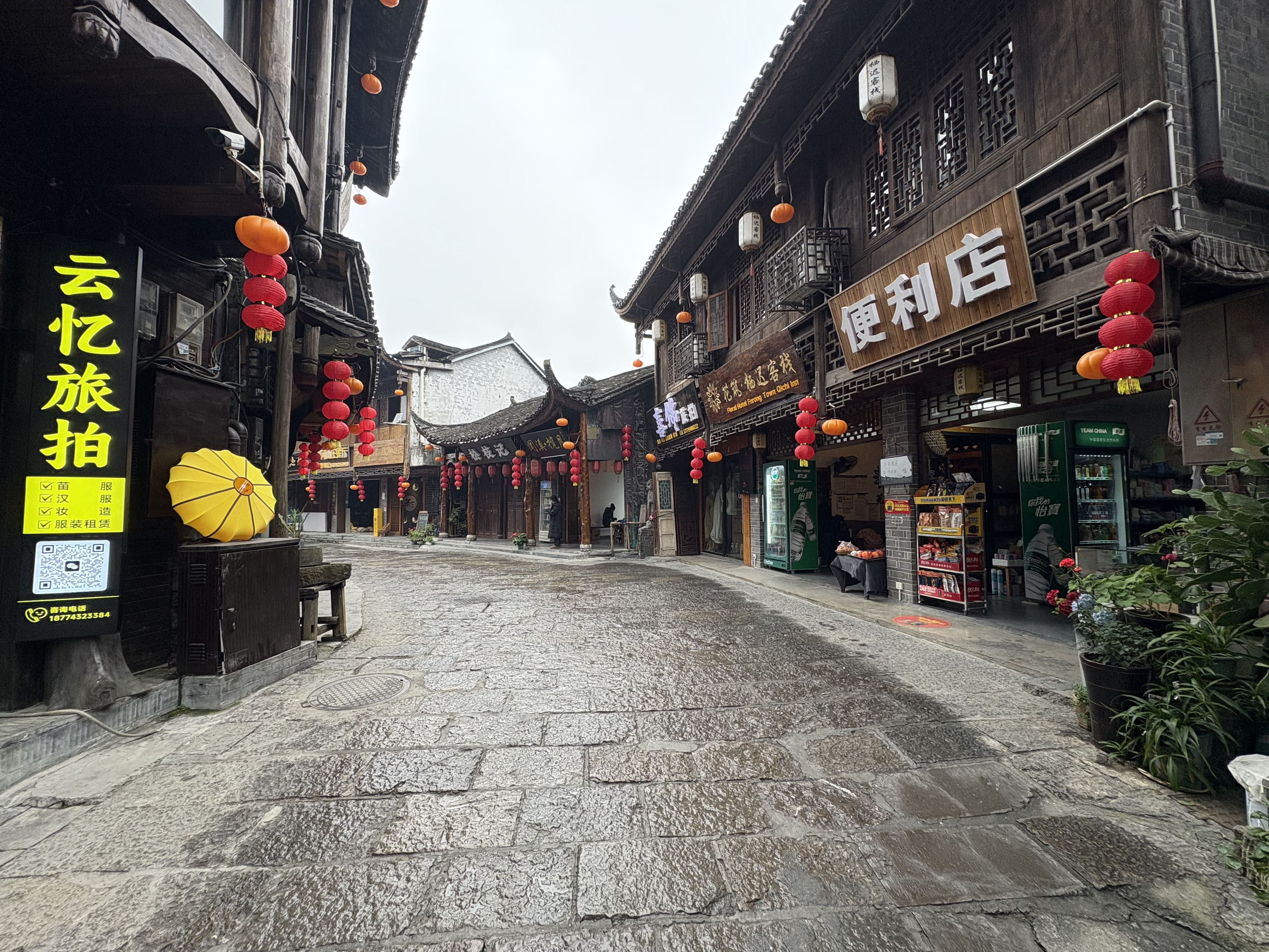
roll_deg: +0.4
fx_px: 513
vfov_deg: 85.7
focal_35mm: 14
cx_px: 634
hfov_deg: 102.1
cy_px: 476
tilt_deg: +3.7
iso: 100
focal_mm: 2.22
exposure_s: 1/132
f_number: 2.2
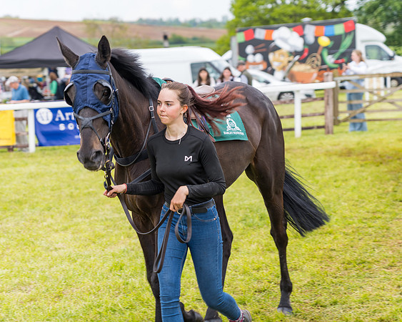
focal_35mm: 120
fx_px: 1430
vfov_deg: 12.8
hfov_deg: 16.0
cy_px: 163
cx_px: 178
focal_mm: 105
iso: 50
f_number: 4
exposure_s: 1/100
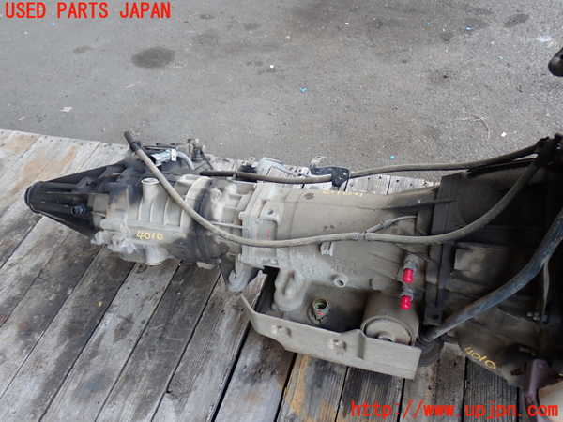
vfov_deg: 39.7
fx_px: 586
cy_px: 211
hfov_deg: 51.4
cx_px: 282
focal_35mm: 36
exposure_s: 1/50
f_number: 2.5
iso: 200
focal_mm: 6.37
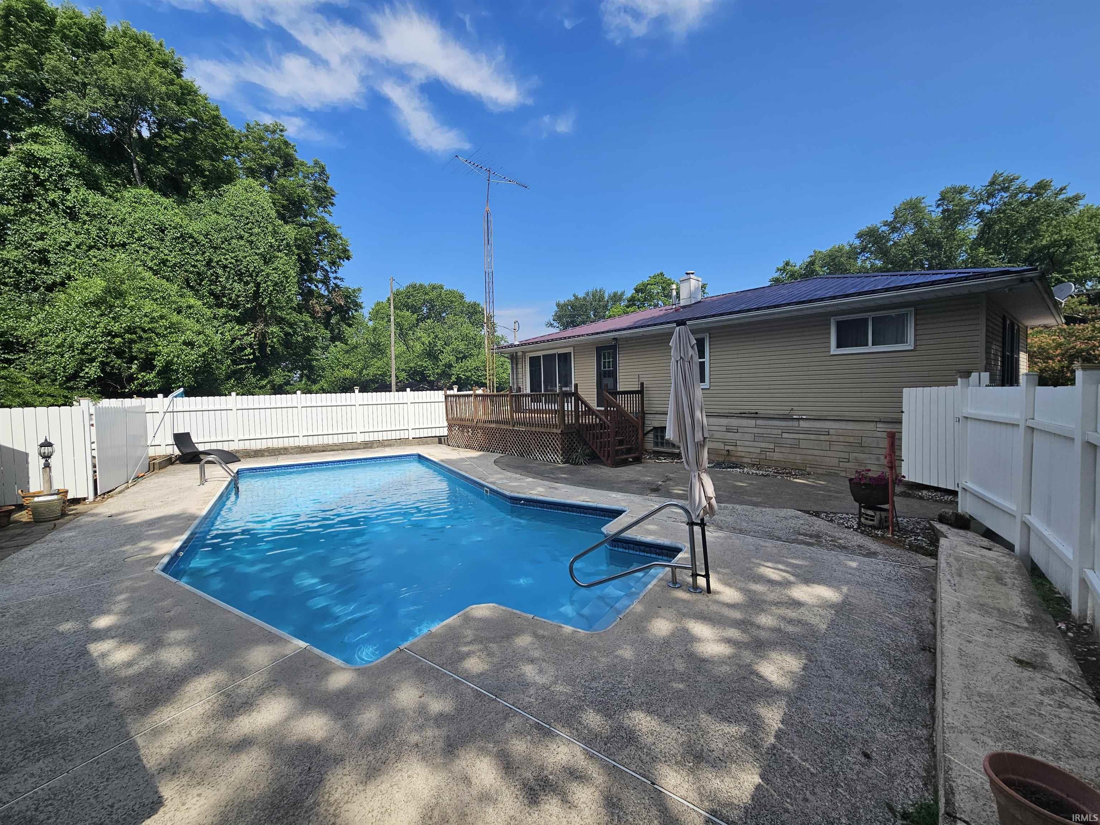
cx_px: 550
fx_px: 413
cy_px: 412
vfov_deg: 89.9
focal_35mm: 13
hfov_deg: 106.2
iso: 50
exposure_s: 1/2234
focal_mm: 2.2
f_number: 2.2
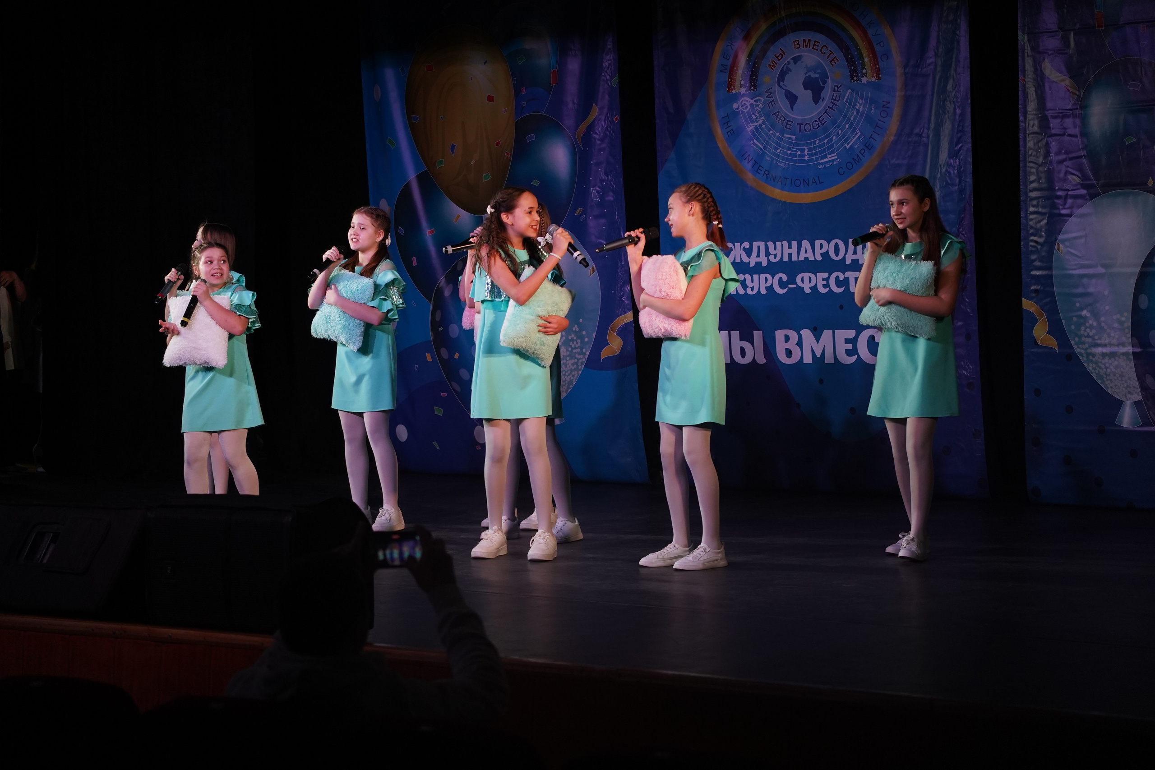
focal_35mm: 79
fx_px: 2535
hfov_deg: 25.7
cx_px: 578
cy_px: 385
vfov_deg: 17.3
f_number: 4.5
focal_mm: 79
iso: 2000
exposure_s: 1/400
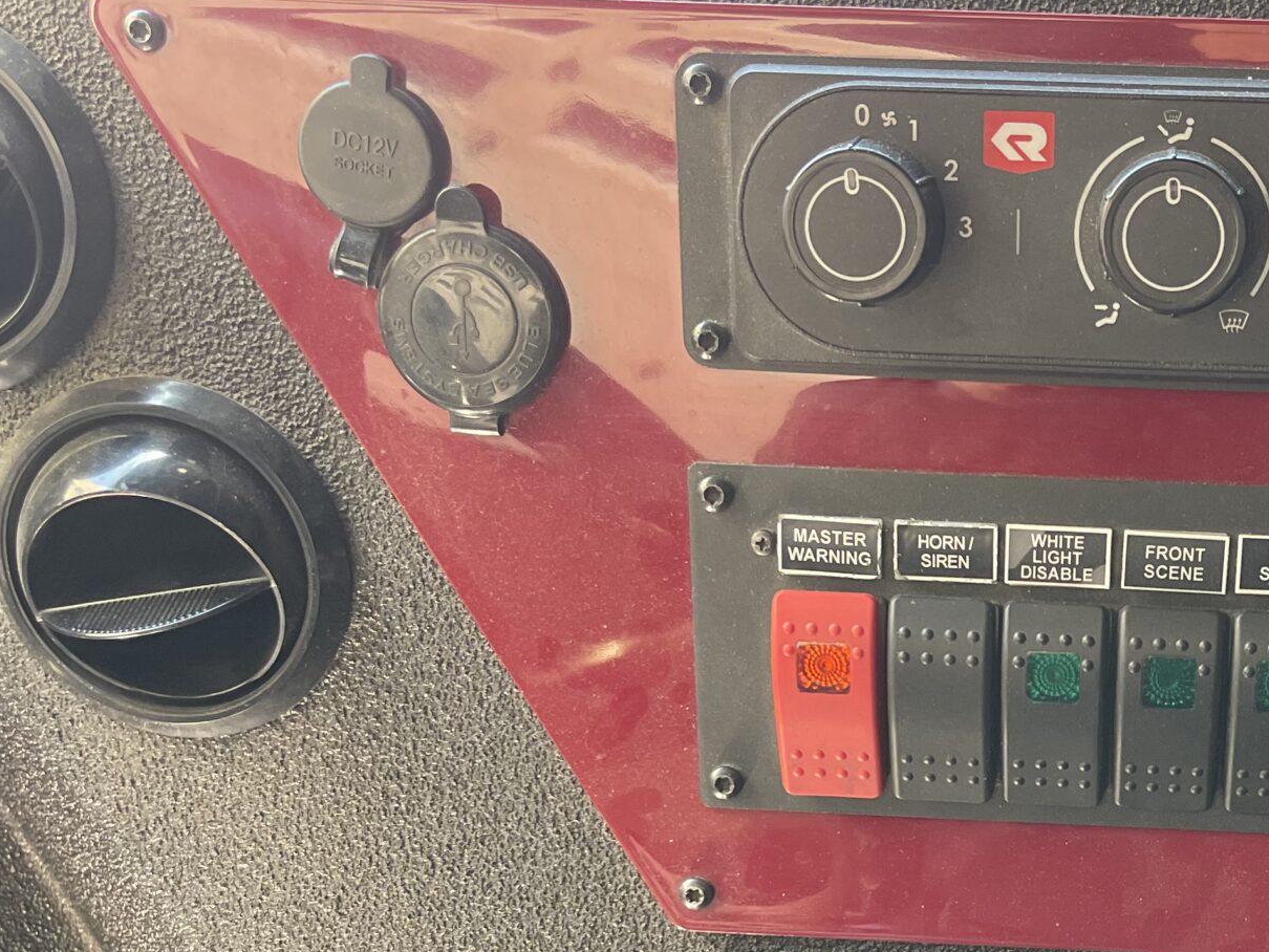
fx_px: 2017
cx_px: 1110
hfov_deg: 33.3
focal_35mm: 55
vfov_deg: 25.7
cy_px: 863
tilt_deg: -51.6
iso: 125
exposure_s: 1/60
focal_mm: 5.1
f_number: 1.6
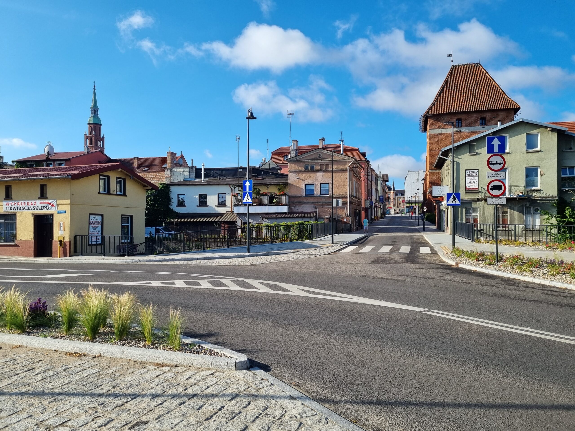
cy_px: 216
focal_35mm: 26
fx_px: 432
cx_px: 288
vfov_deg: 53.1
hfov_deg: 67.3
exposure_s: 1/2048
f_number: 1.8
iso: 50
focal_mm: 5.4
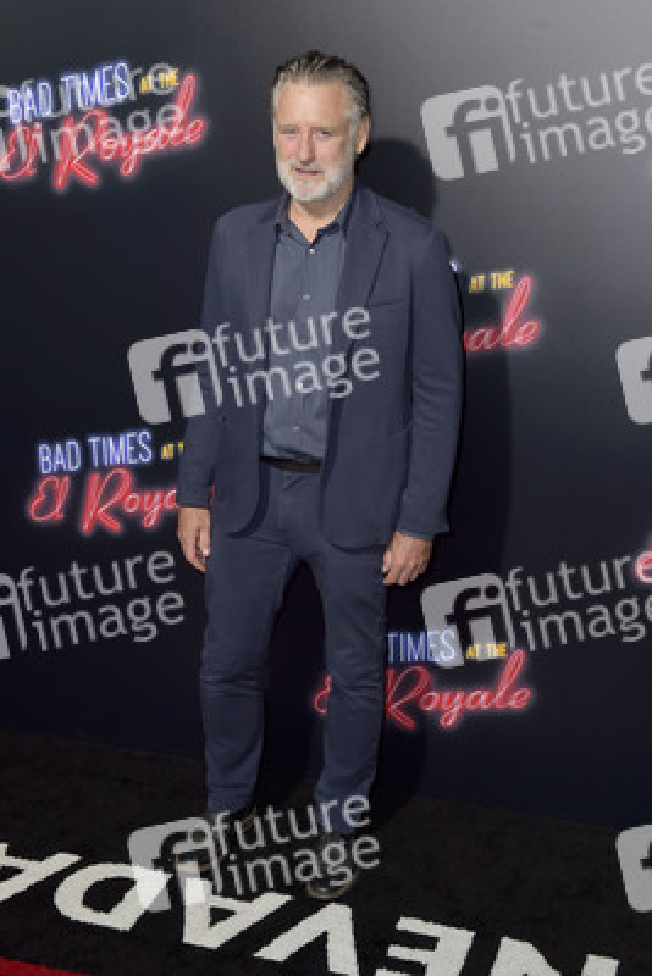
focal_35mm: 40
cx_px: 326
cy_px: 488
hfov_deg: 33.4
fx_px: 1086
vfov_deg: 48.4
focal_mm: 40
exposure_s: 1/250
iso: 250
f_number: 6.3
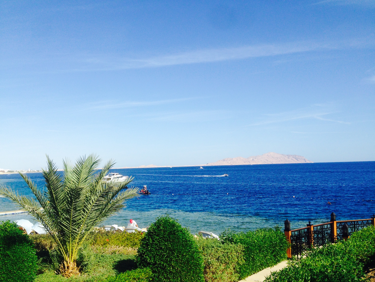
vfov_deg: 42.9
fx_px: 357
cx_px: 188
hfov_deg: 55.4
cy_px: 141
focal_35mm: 33
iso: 50
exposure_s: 1/2088
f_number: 2.4
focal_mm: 4.12
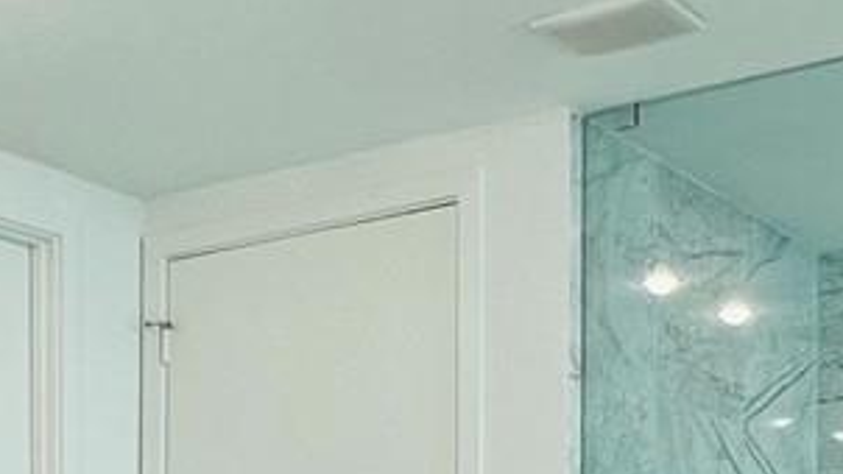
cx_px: 156
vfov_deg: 14.9
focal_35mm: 75
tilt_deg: -1.8
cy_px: 728
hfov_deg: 27.6
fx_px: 1677
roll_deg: +0.9
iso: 64
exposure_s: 1/120
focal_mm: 1.57
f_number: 1.8
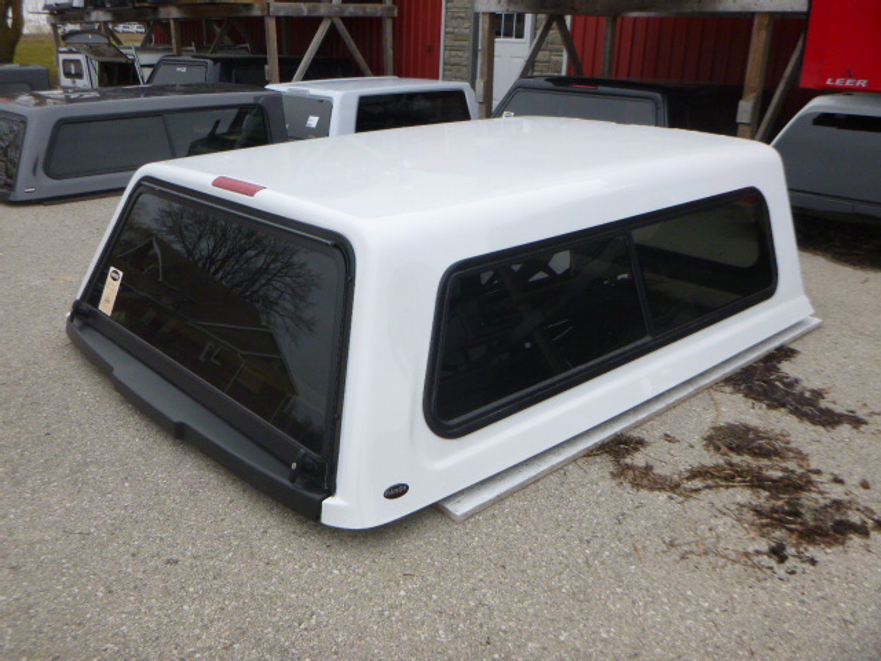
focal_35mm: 31
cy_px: 330
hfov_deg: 58.4
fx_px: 789
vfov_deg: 45.4
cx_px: 440
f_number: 4.2
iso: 200
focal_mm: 5.5
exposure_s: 1/500
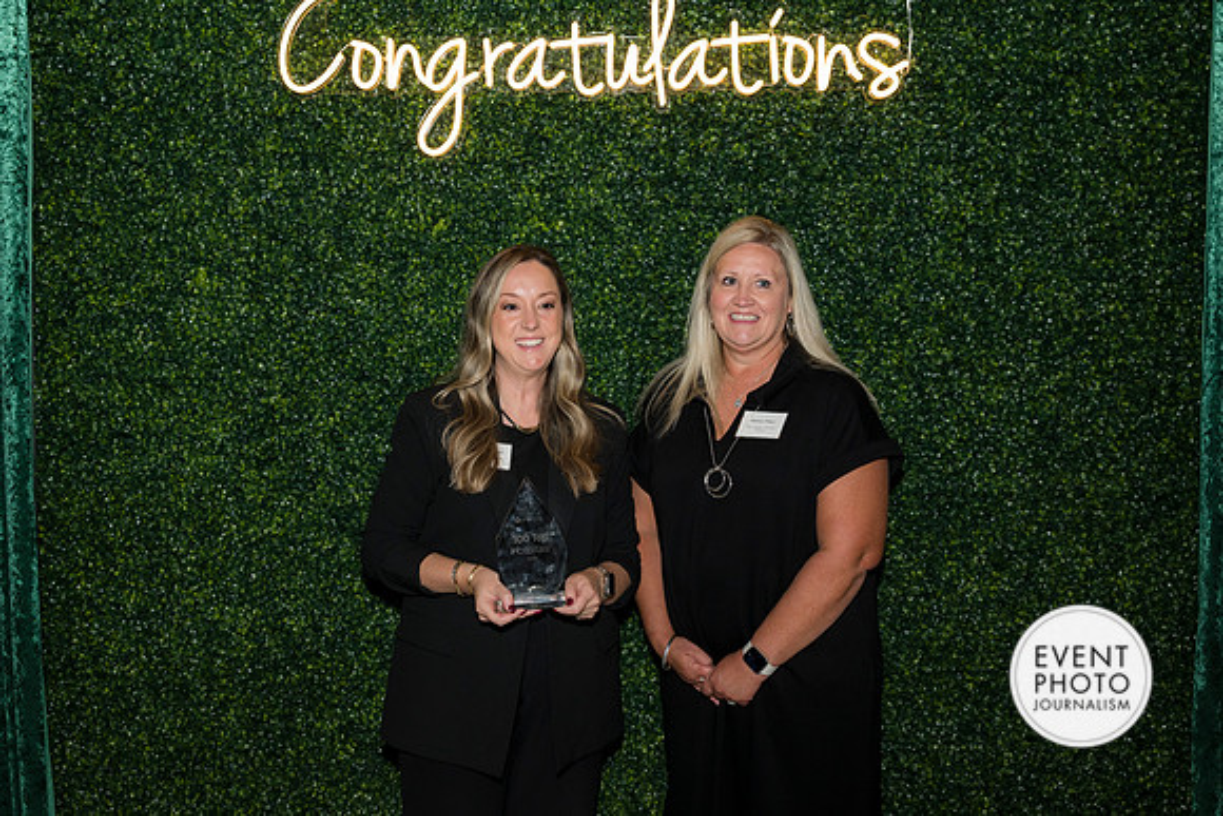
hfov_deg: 48.4
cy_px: 408
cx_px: 612
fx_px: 1359
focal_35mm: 40
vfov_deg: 33.4
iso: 640
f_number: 5
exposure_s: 1/160
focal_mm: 40
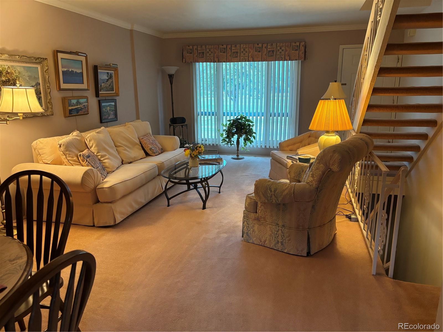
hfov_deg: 67.3
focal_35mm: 26
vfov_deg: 53.1
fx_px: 333
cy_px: 166
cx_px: 222
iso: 400
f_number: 1.6
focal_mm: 5.96
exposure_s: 1/60
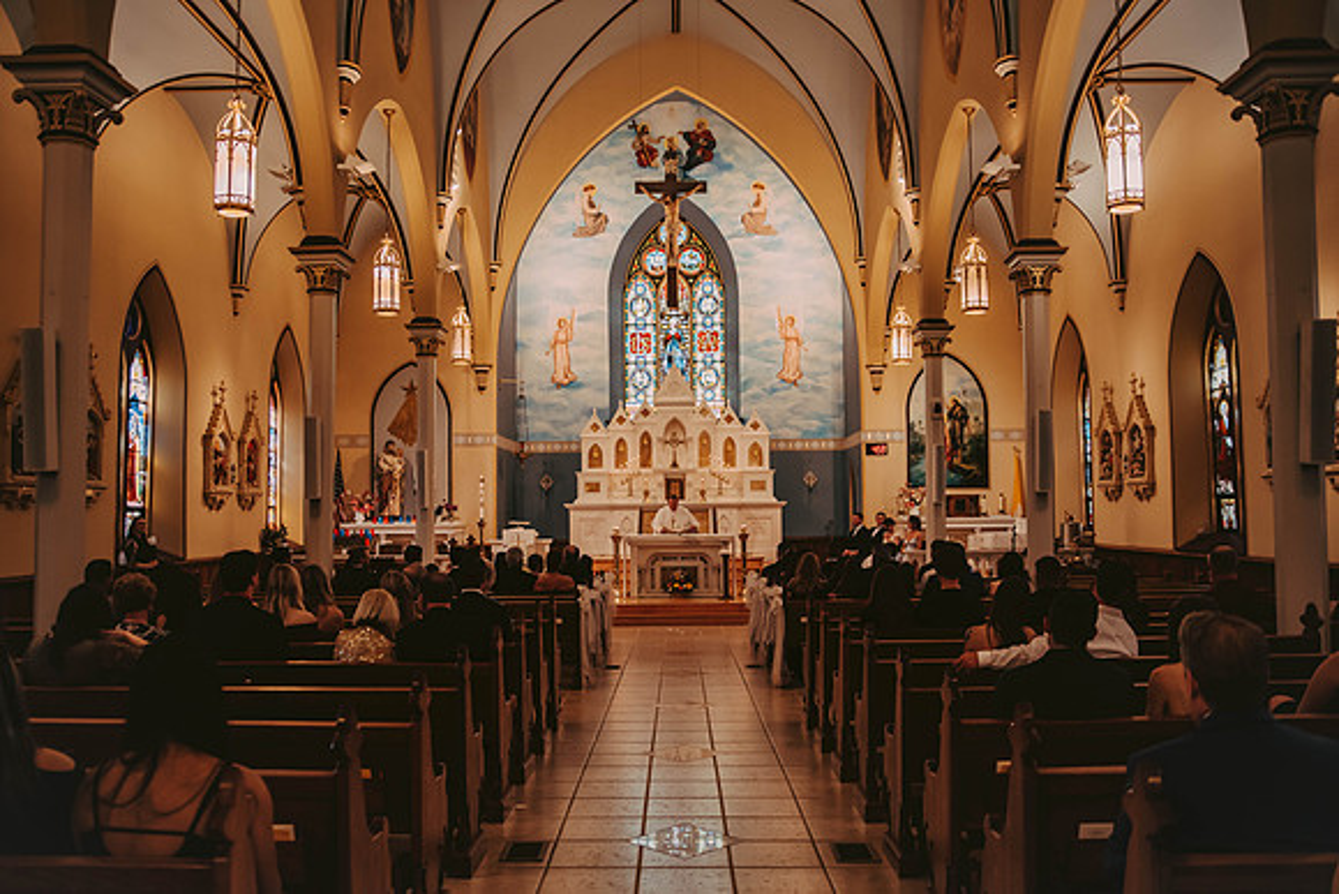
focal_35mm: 29
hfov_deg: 63.3
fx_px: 1086
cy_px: 448
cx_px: 663
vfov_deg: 44.7
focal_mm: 28
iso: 800
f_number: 2.8
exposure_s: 1/100
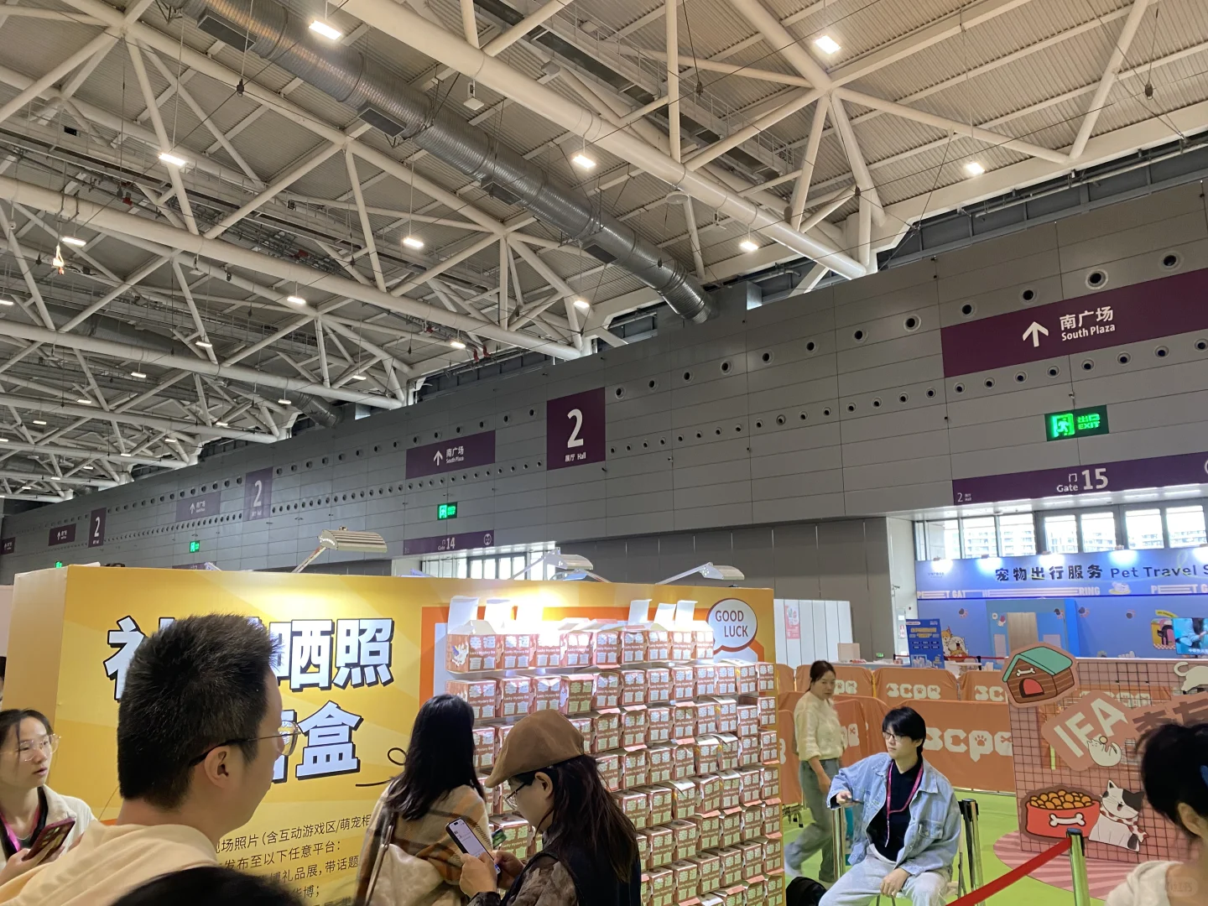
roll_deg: +0.3
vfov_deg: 53.1
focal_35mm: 26
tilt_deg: +10.0
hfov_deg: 67.3
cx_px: 604
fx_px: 907
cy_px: 453
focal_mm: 4.25
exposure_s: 1/50
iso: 100
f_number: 1.8
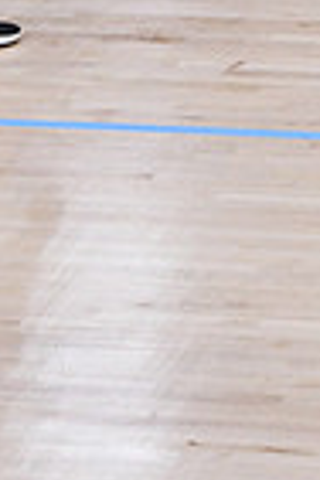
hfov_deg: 2.5
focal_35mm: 554
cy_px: -466
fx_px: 7386
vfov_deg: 3.7
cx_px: -83
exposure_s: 1/1250
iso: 6400
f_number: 3.2
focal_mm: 90
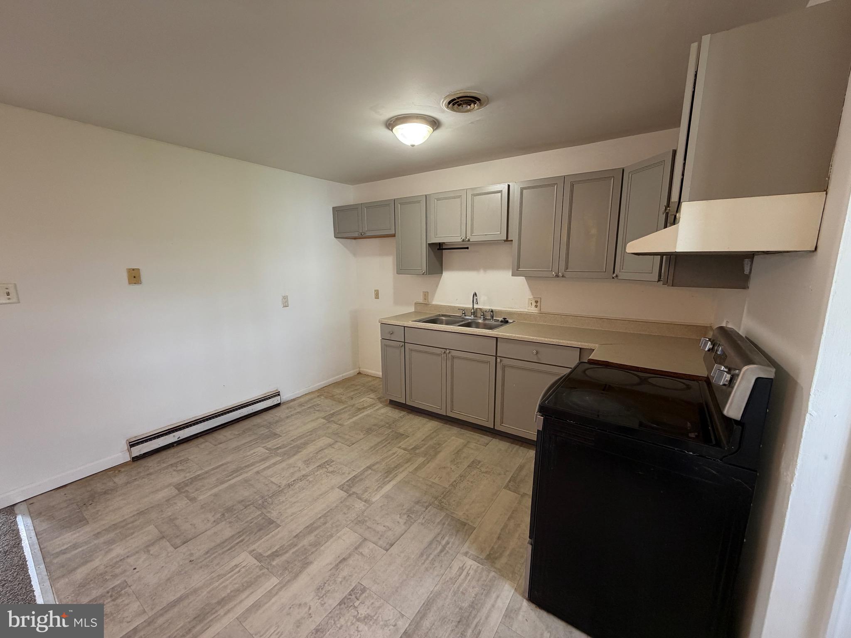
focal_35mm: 14
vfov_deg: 85.7
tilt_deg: -9.0
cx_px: 426
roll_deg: +0.7
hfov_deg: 102.1
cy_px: 319
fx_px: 344
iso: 200
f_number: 2.2
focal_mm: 2.22
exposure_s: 1/60
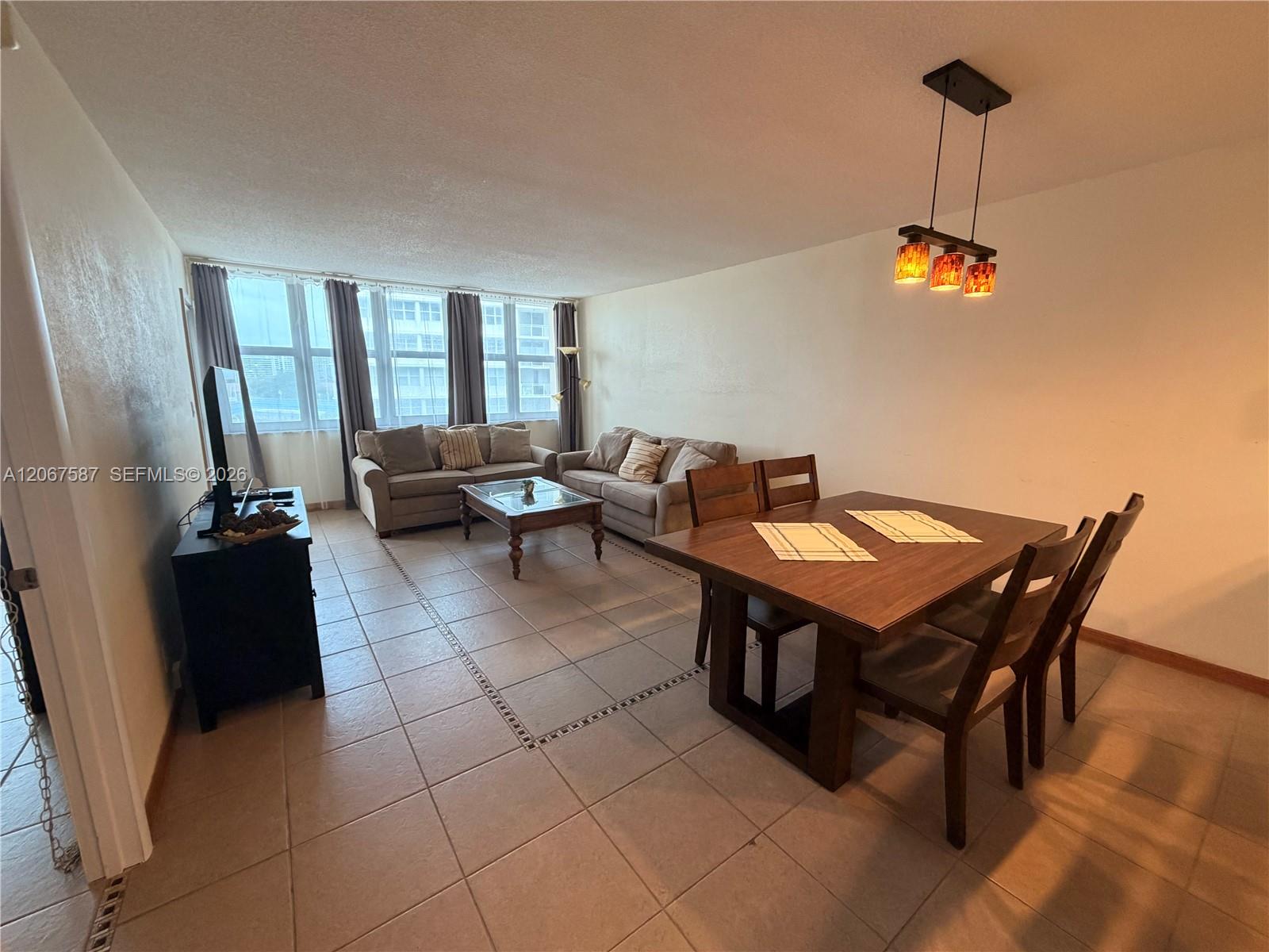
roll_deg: -0.1
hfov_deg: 102.1
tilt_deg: -10.6
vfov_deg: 85.7
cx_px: 634
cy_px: 476
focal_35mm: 14
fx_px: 513
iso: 320
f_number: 2.2
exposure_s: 1/120
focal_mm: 2.22
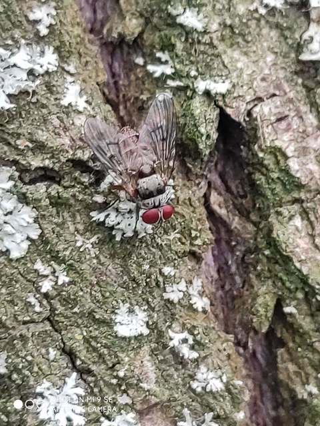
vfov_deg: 67.3
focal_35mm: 26
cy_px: 213
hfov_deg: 53.1
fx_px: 320
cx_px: 160
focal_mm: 4.77
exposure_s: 1/60
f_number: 1.75
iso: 672
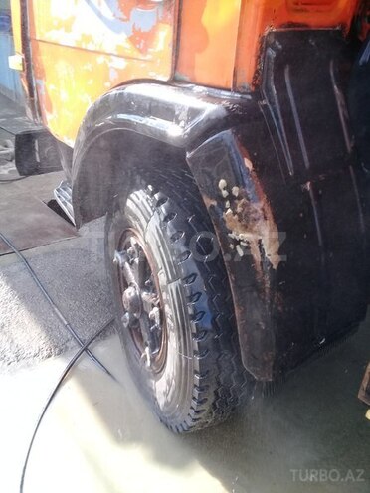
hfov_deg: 45.4
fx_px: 442
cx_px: 185
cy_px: 246
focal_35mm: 31
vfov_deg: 58.4
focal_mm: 3.3
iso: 50
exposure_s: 1/140
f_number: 2.2
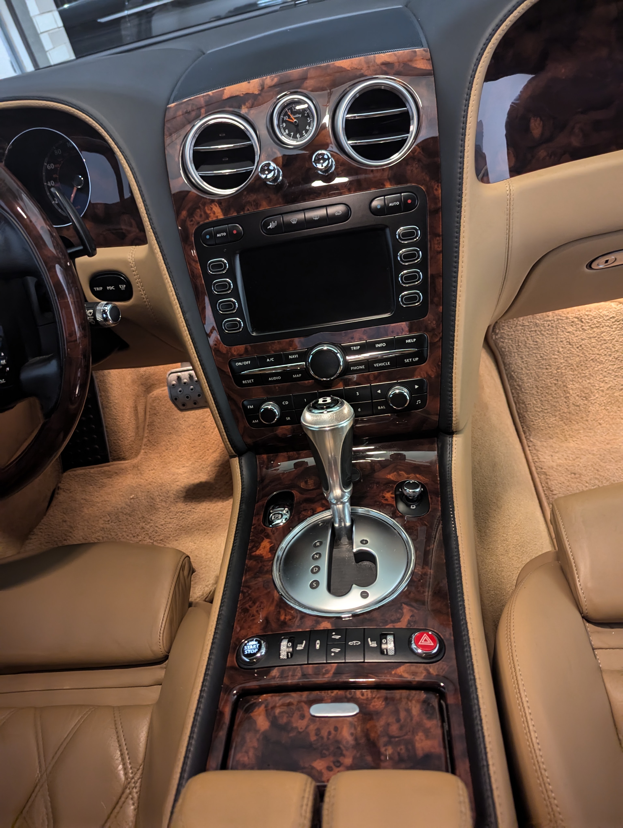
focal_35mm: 24
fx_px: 574
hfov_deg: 56.9
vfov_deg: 71.5
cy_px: 414
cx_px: 312
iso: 3130
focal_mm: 6.81
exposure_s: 1/26
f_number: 1.85
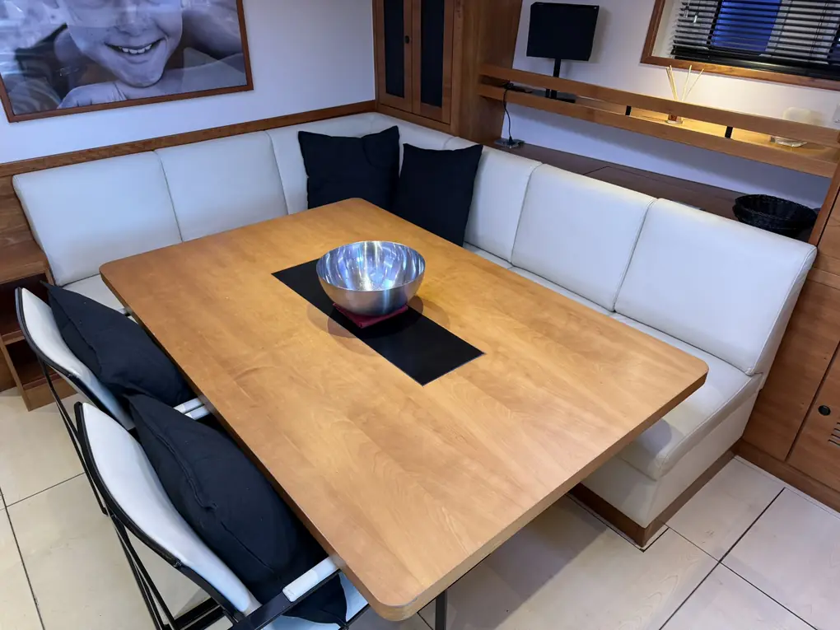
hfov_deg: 71.6
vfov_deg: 56.8
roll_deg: -1.5
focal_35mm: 24
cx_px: 420
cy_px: 315
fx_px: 582
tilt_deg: -29.9
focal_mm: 6.76
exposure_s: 1/109
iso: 200
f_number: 1.78
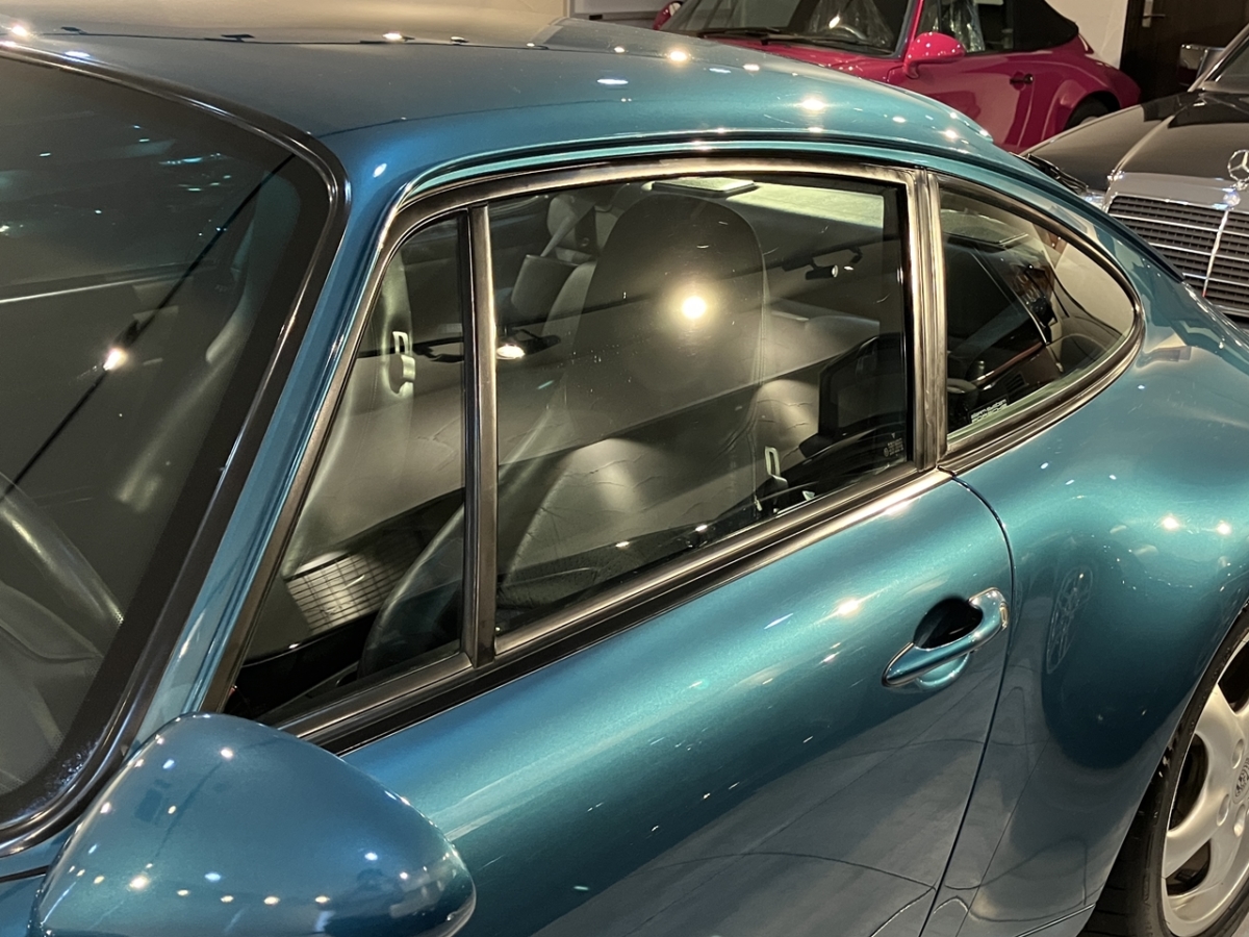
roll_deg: -2.1
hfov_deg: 63.4
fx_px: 1010
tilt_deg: -19.4
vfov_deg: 49.7
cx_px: 624
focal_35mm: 28
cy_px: 468
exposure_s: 1/50
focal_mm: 3.99
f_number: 1.8
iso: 200
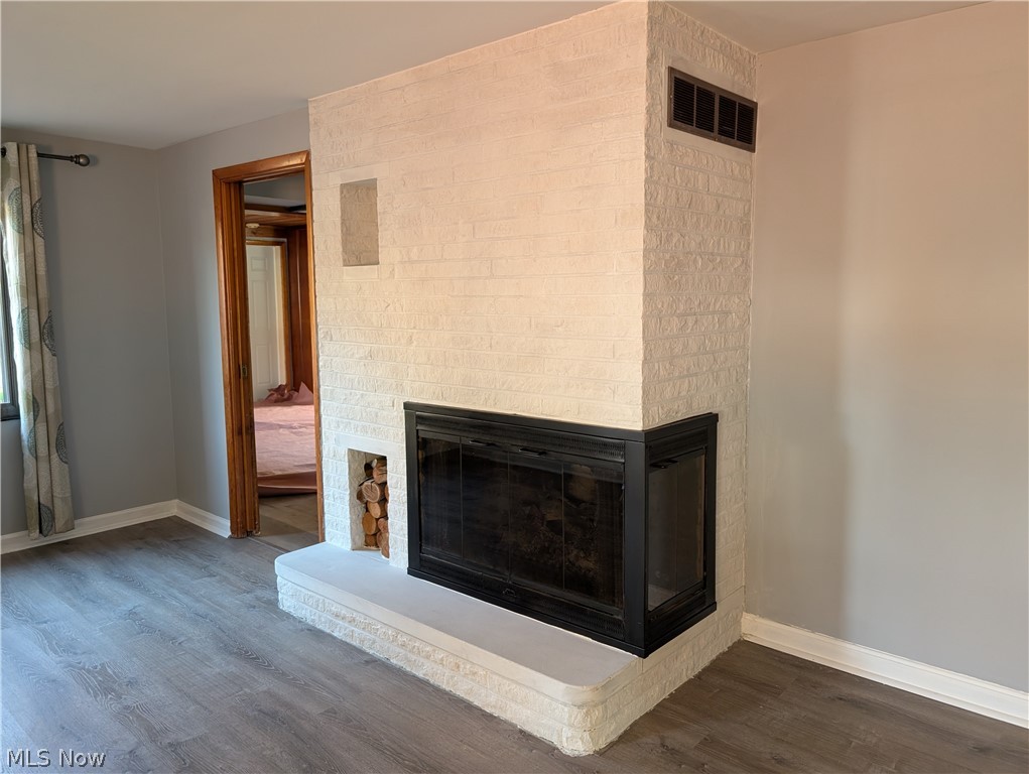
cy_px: 387
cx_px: 514
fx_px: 714
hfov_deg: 71.5
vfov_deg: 56.9
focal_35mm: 24
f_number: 1.68
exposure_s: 1/48.7
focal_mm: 6.9
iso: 332
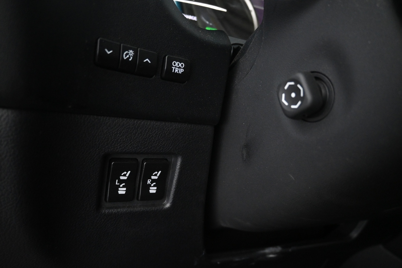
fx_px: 327
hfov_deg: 63.2
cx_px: 201
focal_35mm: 29
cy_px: 134
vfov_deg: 44.6
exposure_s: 1/30
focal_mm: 19.5
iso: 4000
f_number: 3.8
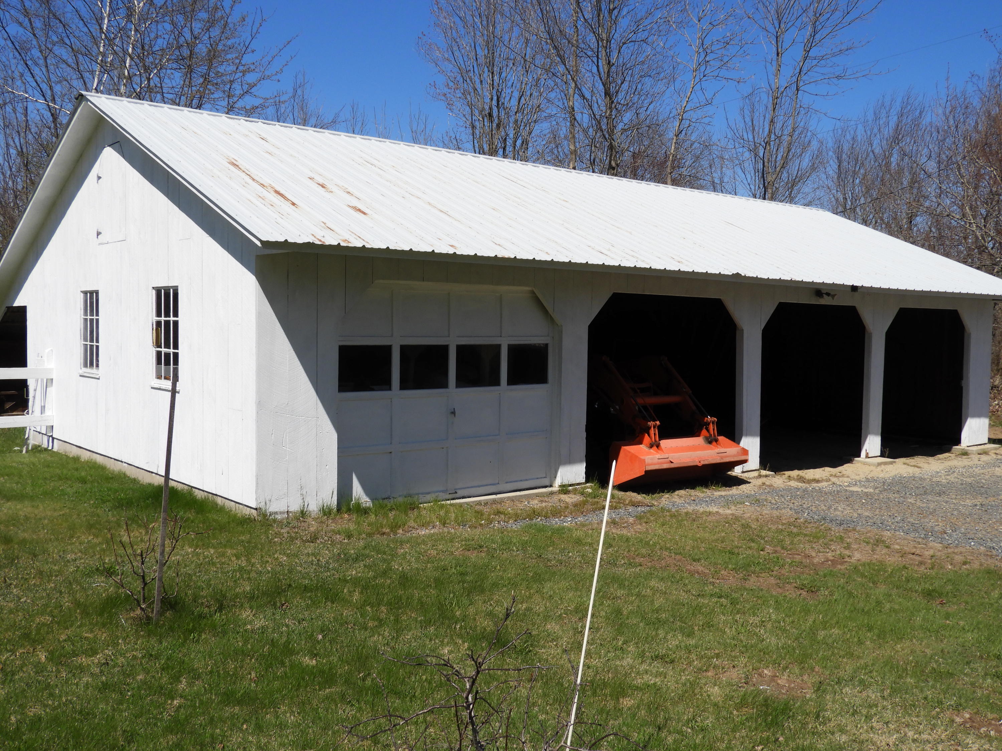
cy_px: 376
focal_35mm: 33
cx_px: 501
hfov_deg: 55.4
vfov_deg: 42.9
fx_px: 955
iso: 100
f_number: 3.6
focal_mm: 5.9
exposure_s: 1/1600
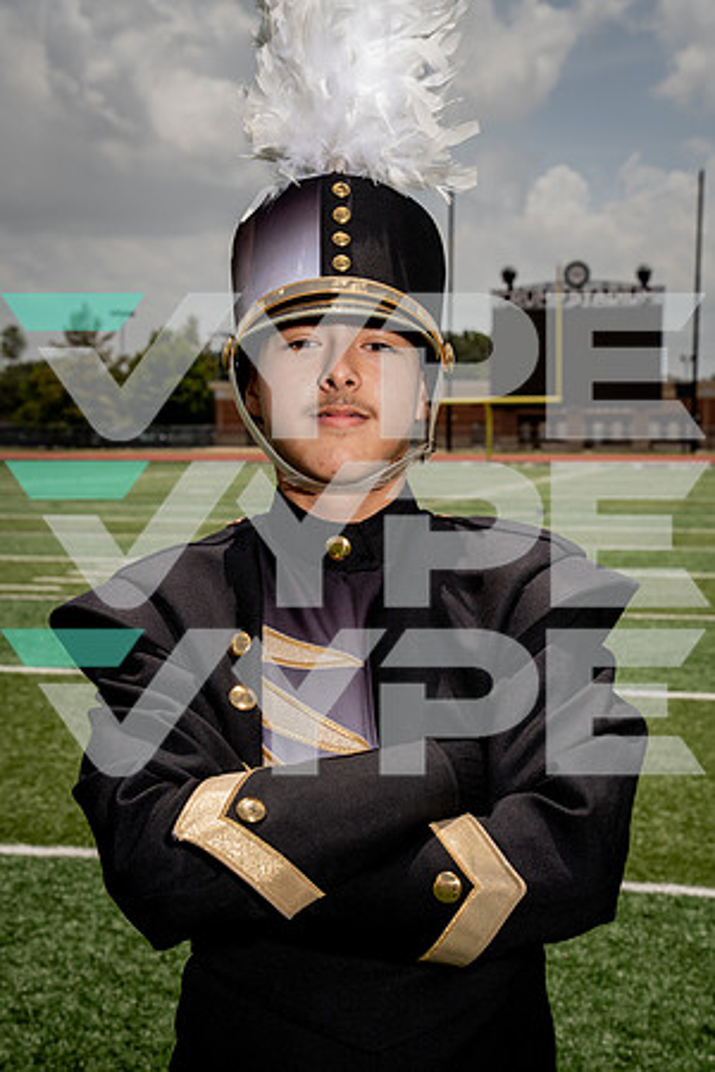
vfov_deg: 31.0
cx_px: 358
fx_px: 1936
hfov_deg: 20.9
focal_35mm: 65
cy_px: 536
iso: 100
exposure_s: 1/200
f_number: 10
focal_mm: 65
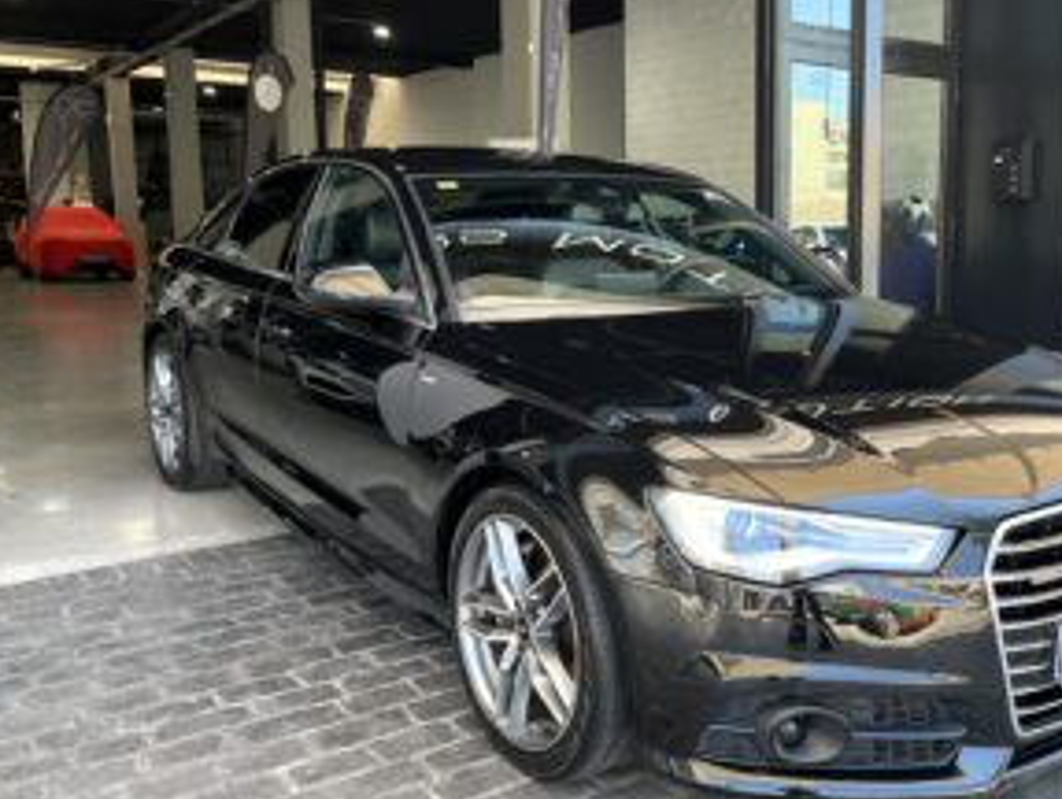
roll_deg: +0.7
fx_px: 1106
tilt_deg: -8.6
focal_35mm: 36
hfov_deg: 50.5
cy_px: 405
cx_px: 692
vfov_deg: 39.7
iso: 32
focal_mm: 5.1
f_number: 1.6
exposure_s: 1/122
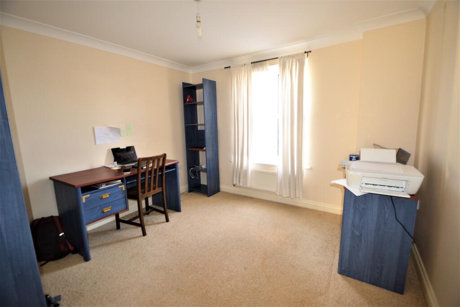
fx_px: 192
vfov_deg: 77.3
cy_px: 154
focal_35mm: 15
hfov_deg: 100.4
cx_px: 230
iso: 800
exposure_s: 1/80
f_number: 4.5
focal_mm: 10
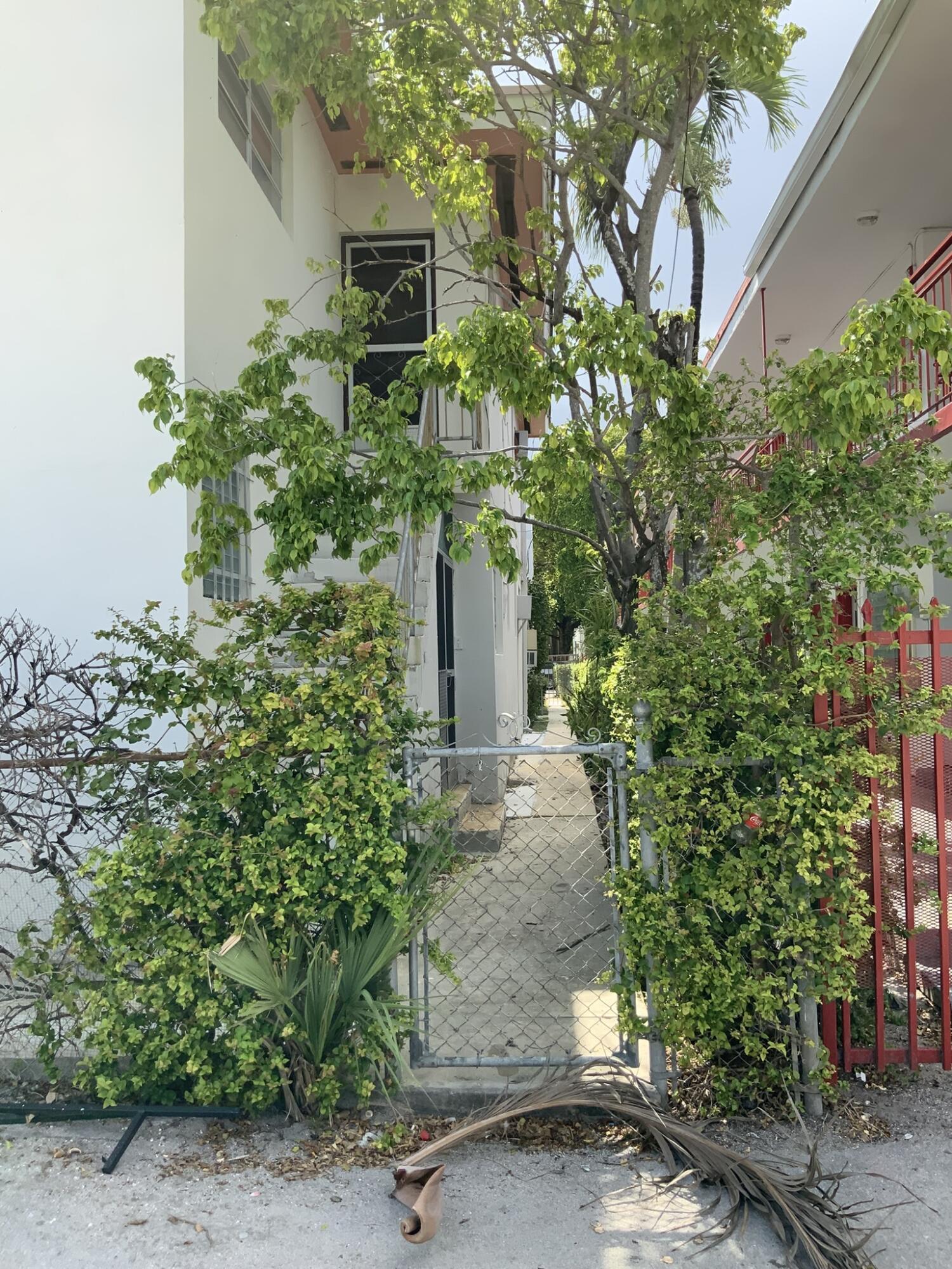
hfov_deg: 48.2
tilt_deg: +0.0
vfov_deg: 61.7
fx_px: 1063
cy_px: 634
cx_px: 476
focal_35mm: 29
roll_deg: +0.7
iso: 16
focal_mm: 3
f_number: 1.8
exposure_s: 1/504
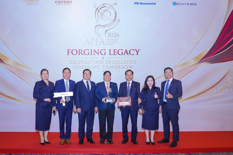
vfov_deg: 47.9
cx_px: 118
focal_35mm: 27
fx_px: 175
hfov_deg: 67.4
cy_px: 83
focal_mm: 24
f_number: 4
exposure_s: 1/160
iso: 640
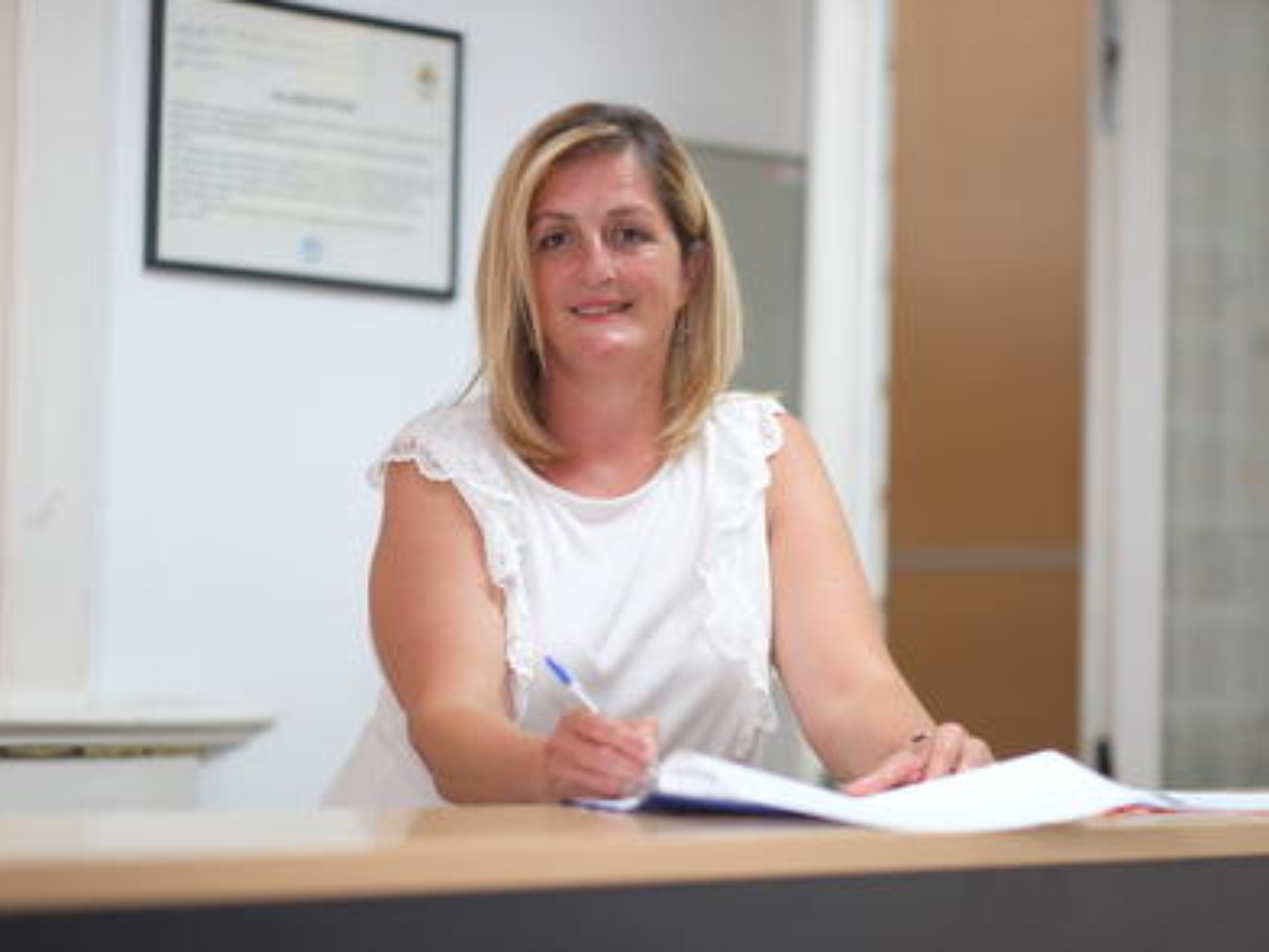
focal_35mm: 92
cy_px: 476
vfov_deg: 16.1
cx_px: 607
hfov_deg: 21.3
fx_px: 3374
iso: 500
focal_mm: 56
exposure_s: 1/200
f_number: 1.2
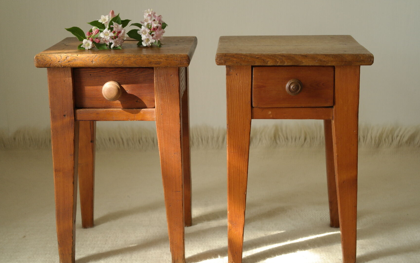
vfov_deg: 18.3
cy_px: 140
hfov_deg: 29.0
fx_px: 813
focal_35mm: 71
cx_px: 210
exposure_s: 1/30
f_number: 5.6
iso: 800
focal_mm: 45
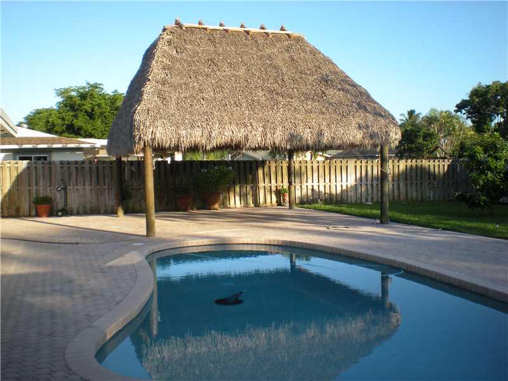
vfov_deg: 37.7
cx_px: 254
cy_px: 190
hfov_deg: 49.0
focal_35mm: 38
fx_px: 558
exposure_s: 1/172
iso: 64
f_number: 4.6
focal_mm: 6.3
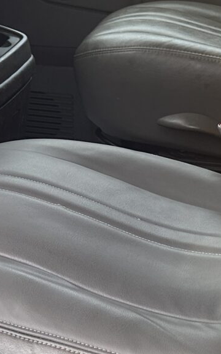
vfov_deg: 18.0
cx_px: -27
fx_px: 1089
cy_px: -1
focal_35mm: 113
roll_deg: -0.4
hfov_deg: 11.4
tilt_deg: -11.2
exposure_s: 1/630
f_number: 1.78
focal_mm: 6.86
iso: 80
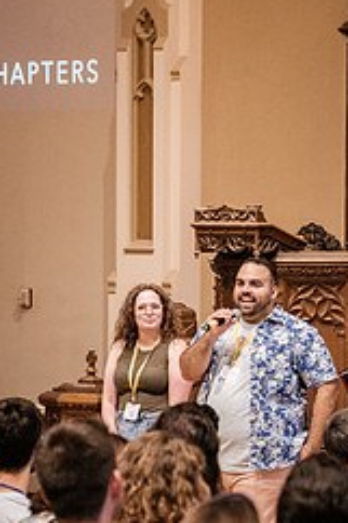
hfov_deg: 6.9
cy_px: 253
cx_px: 128
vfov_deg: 10.3
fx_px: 2889
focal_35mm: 199
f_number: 2.8
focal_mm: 71.5
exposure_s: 1/160
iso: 5000
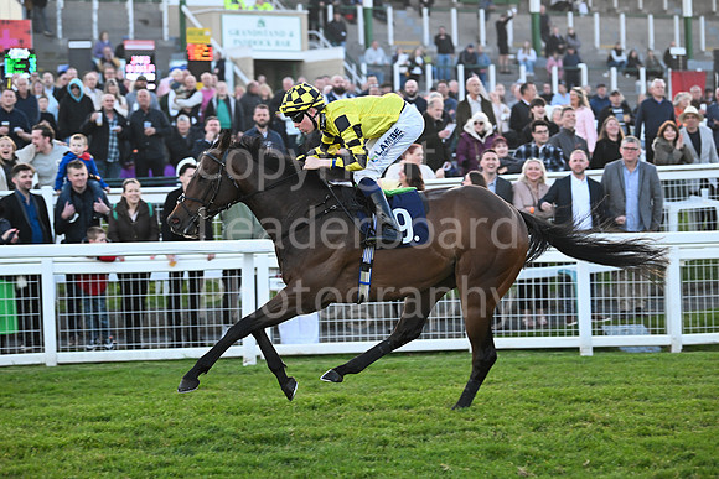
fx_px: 2197
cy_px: 240
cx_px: 360
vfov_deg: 12.5
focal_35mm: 110
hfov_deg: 18.6
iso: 1600
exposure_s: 1/1250
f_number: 3.5
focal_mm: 110
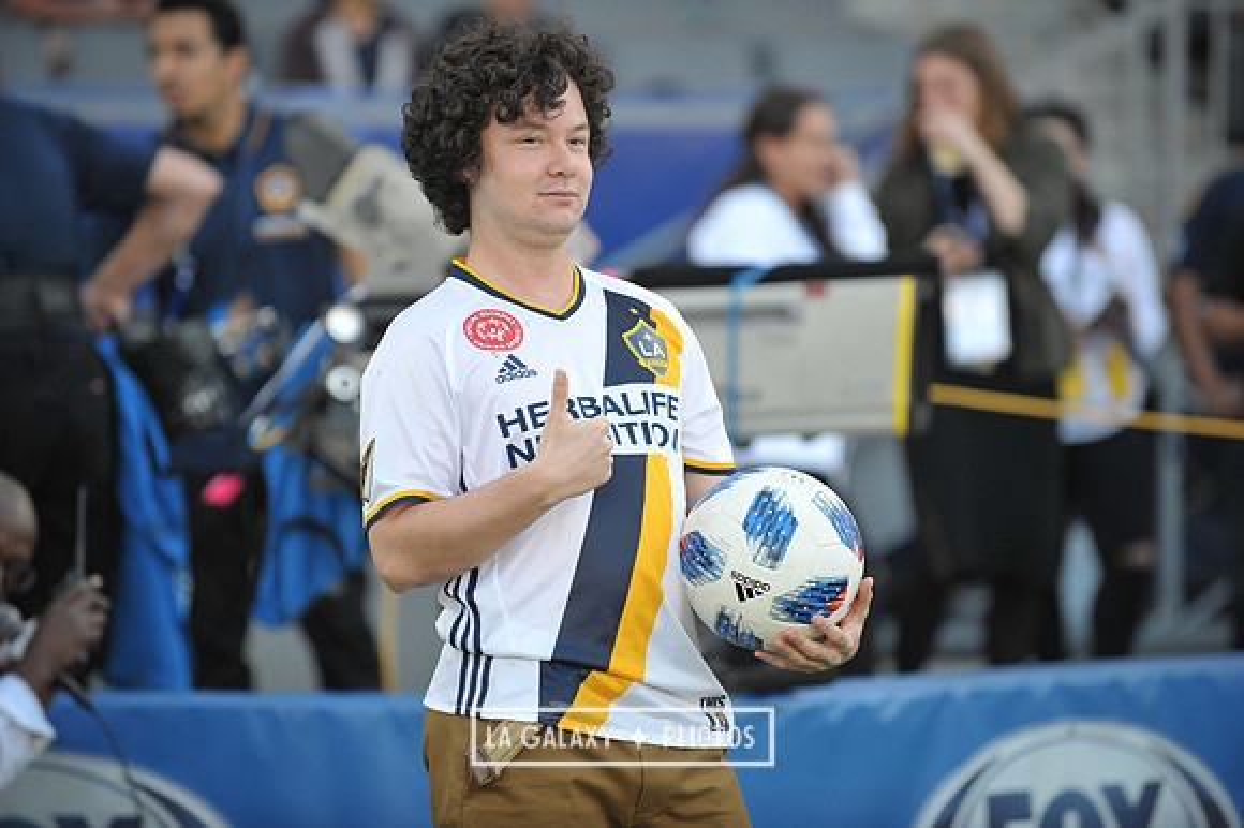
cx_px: 622
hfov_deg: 10.3
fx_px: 6907
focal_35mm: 200
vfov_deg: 6.9
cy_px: 414
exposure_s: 1/1000
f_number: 2.8
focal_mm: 200
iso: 800
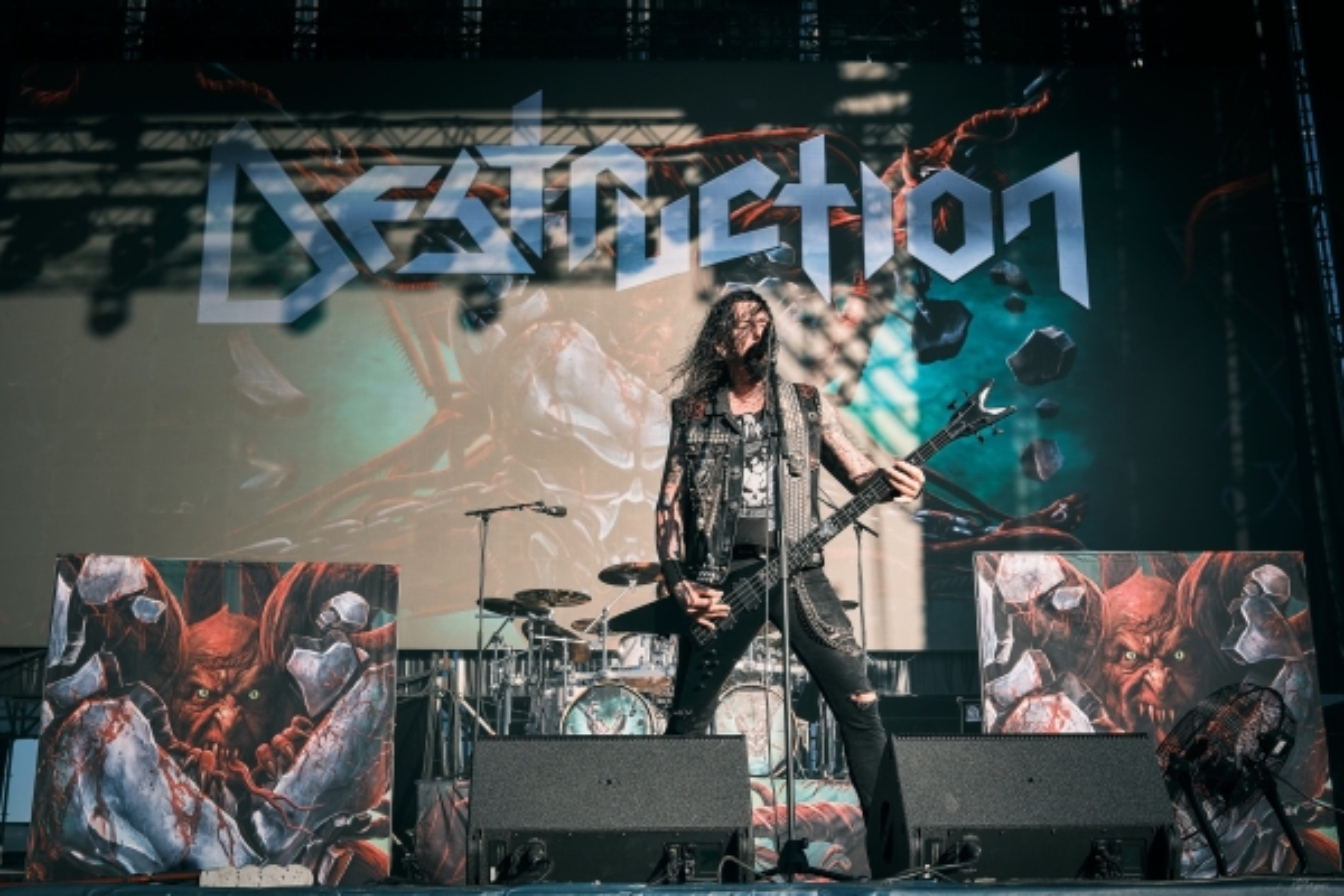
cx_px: 672
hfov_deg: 47.4
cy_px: 448
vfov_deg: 32.6
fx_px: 1531
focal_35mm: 41
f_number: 8
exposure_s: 1/160
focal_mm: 27
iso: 125
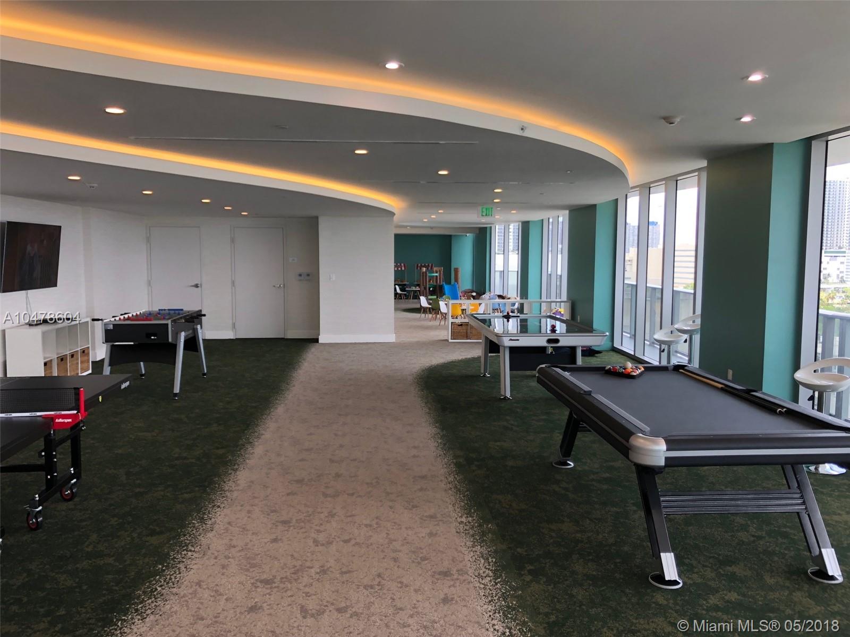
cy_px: 318
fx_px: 688
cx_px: 425
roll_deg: +0.2
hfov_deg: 63.4
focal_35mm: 28
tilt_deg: -4.6
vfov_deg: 49.7
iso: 50
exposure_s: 1/120
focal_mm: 3.99
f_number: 1.8
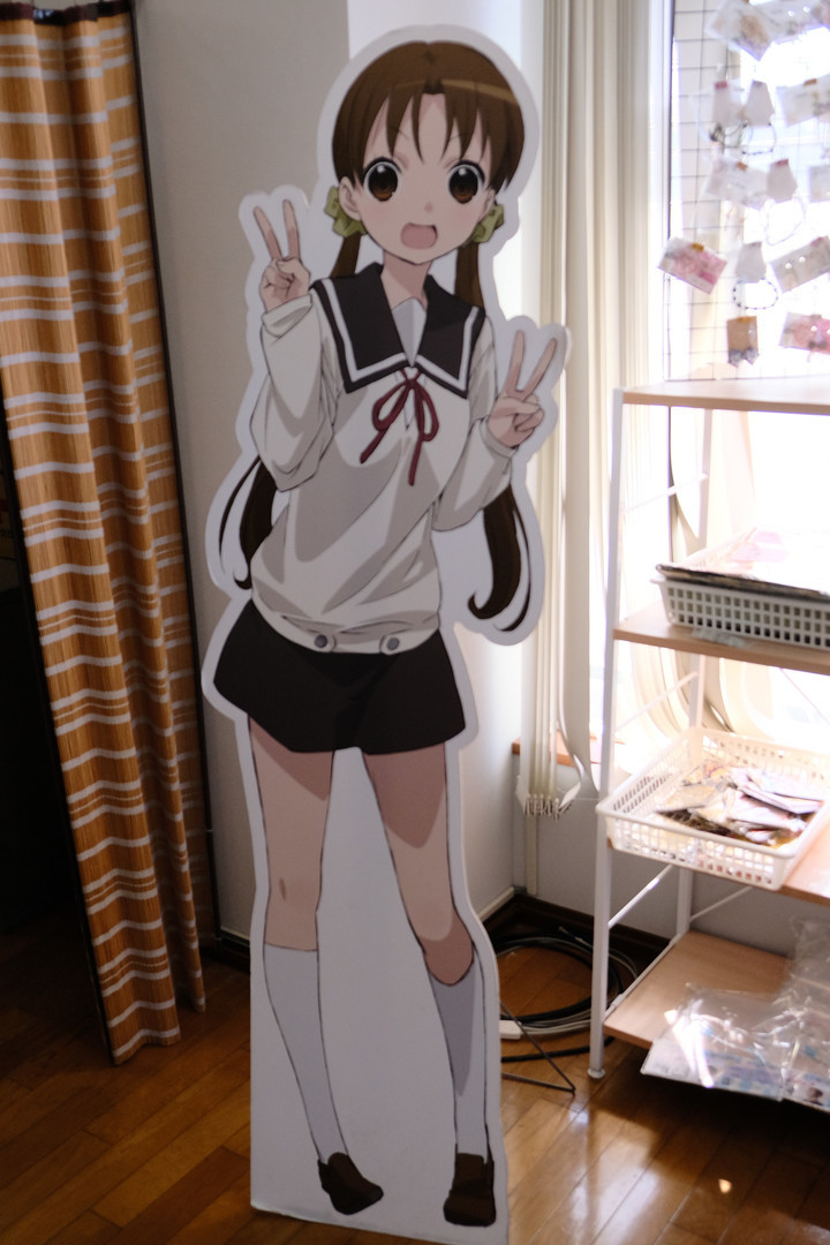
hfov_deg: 42.3
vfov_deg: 60.3
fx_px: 1072
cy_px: 622
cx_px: 415
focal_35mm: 31
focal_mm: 20.8
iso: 1250
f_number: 4
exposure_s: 1/350
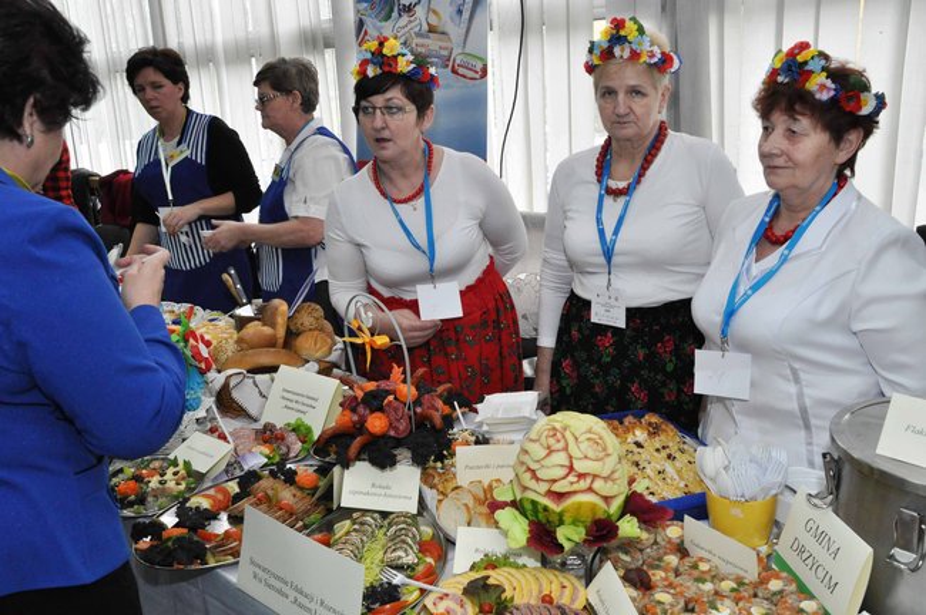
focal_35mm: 33
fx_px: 848
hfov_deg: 57.3
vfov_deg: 39.9
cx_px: 463
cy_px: 308
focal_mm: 22
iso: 1250
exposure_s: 1/60
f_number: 11
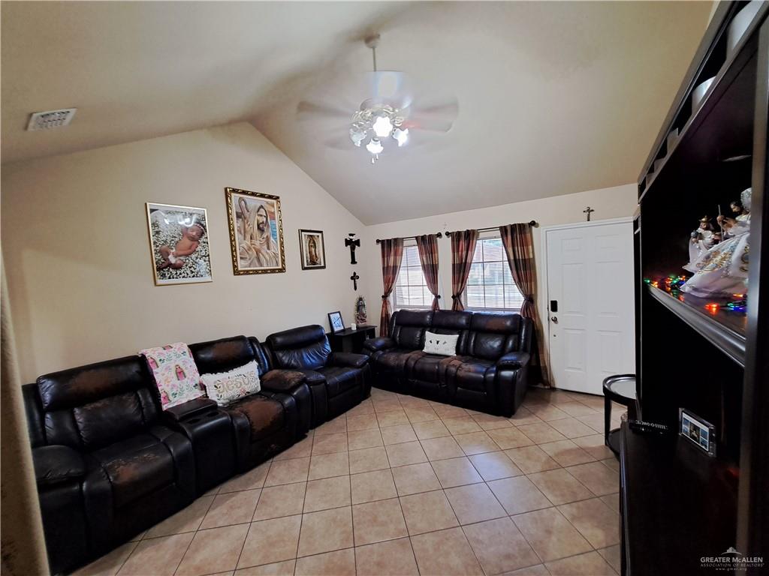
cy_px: 288
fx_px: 289
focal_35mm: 13
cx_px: 384
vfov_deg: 89.9
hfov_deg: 106.2
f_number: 2.2
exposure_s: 1/24
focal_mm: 1.74
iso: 200
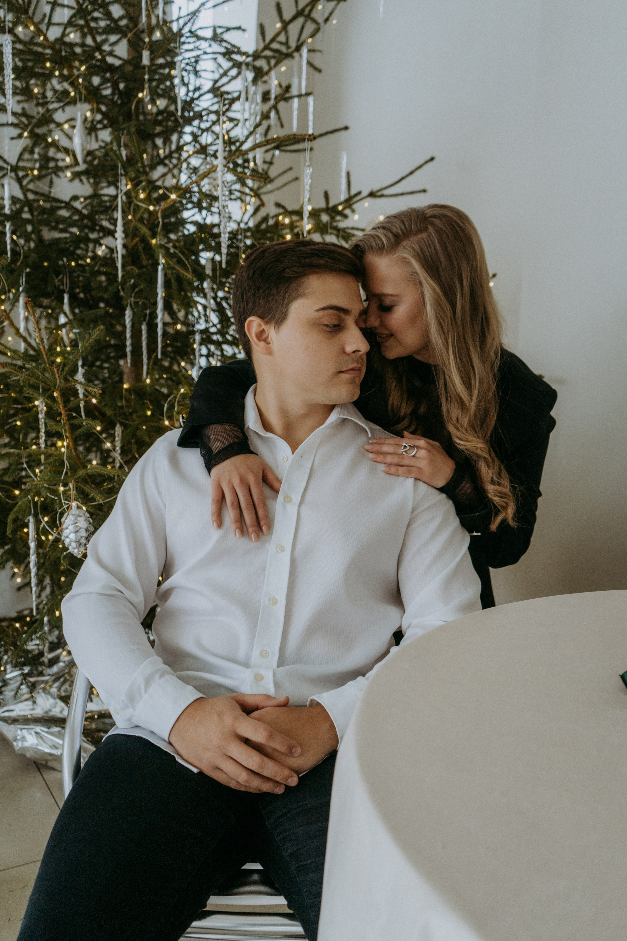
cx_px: 314
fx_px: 862
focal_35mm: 33
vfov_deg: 57.2
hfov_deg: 40.0
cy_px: 470
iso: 1000
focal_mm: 33
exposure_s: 1/125
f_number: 4.5
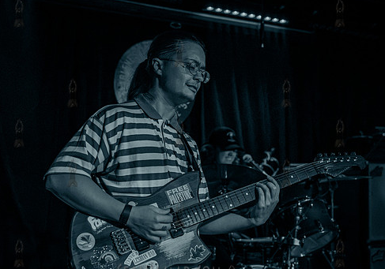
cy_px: 127
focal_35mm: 56
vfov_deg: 25.0
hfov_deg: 35.1
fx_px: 608
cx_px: 199
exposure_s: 1/320
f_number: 3.2
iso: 16000
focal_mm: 44
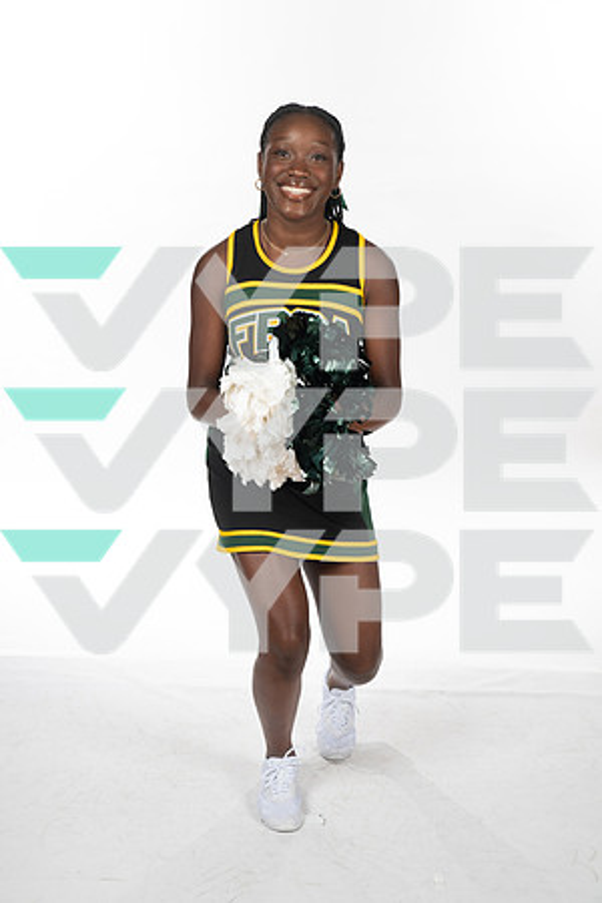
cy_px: 452
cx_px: 301
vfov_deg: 36.2
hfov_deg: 24.6
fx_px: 1379
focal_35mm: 55
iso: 640
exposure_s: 1/400
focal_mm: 55
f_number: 8
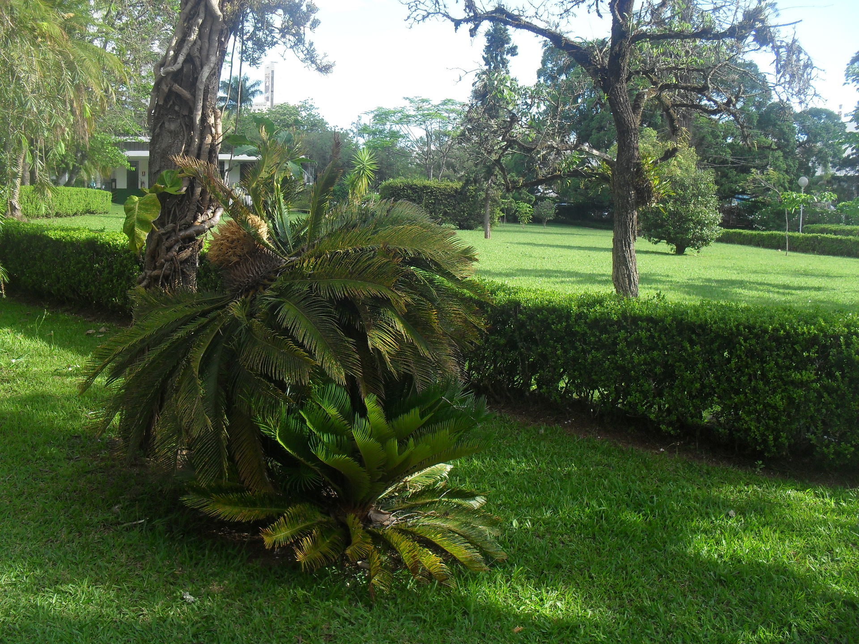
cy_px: 322
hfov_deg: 52.6
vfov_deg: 40.7
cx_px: 430
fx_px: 869
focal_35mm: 35
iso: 100
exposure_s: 1/250
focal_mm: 6.3
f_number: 3.2
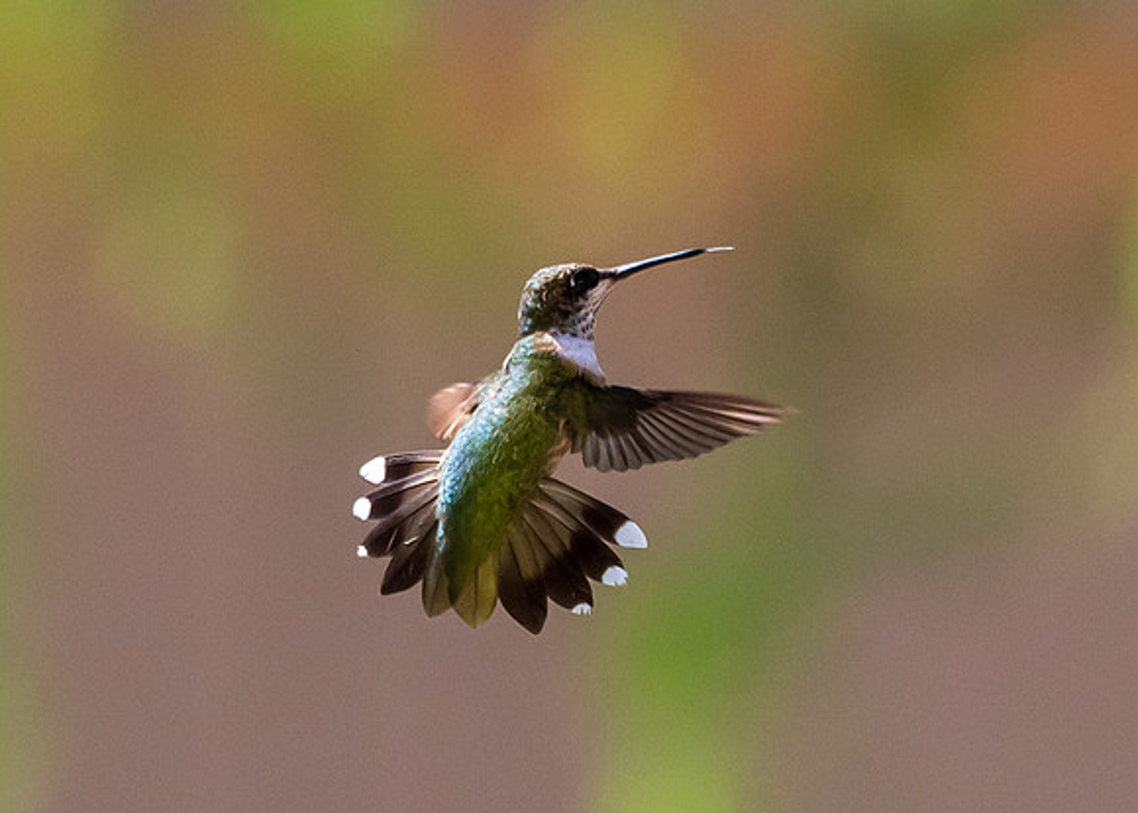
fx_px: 30329
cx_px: 1220
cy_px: 191
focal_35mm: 939
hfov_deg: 2.1
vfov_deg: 1.5
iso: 1400
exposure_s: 1/3200
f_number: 5.6
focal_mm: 200
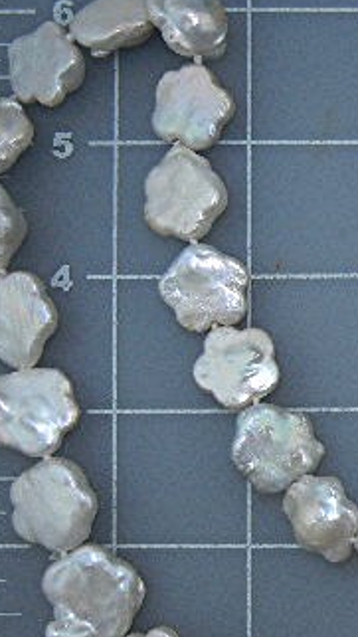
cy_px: 388
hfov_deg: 16.6
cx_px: 560
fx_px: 1098
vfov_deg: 32.2
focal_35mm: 65
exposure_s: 1/30.2
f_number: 3.5
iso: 200
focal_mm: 5.4
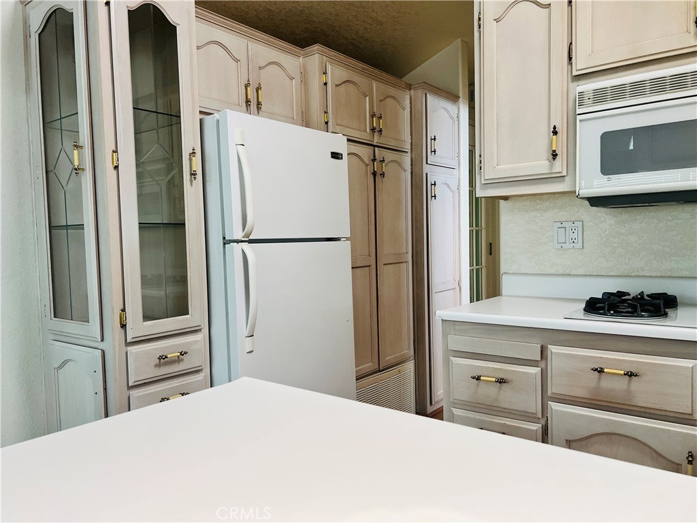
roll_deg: +1.8
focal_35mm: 26
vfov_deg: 53.1
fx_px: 524
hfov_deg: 67.3
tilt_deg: -2.9
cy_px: 262
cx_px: 348
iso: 100
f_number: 1.5
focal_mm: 5.7
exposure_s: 1/121
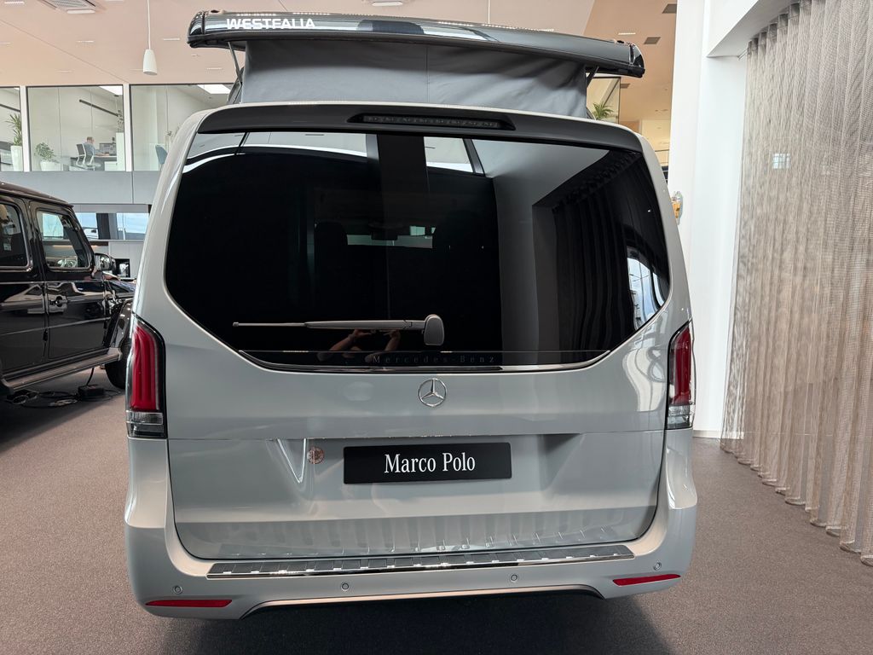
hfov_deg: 71.6
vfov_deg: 56.8
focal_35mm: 24
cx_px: 436
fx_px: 605
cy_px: 328
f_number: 1.78
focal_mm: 6.76
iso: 200
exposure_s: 1/60
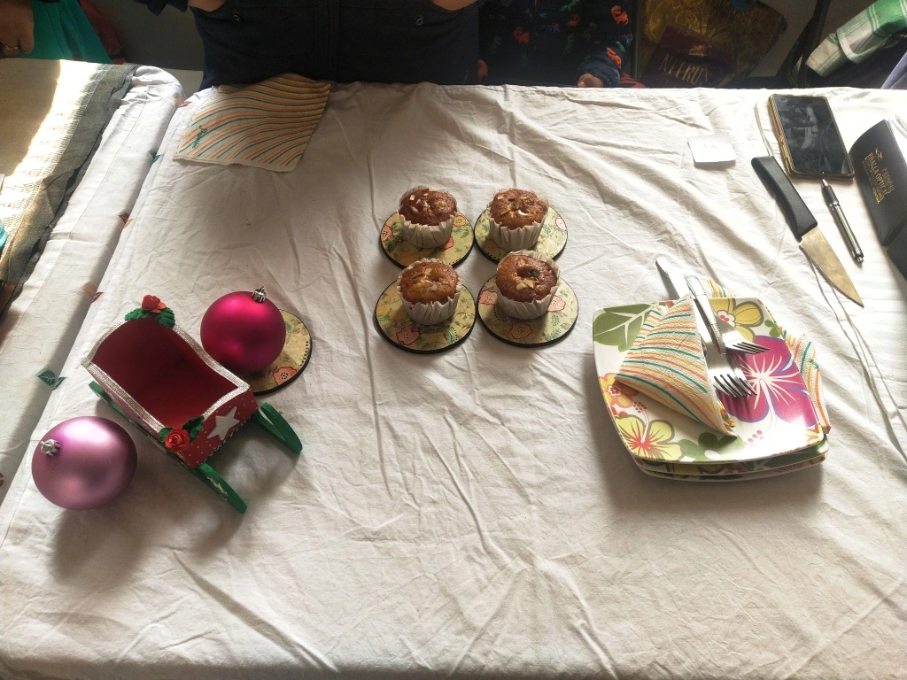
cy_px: 340
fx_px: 786
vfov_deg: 46.8
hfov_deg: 60.0
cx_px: 454
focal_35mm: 30
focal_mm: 3.95
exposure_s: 1/130
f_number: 1.8
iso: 51
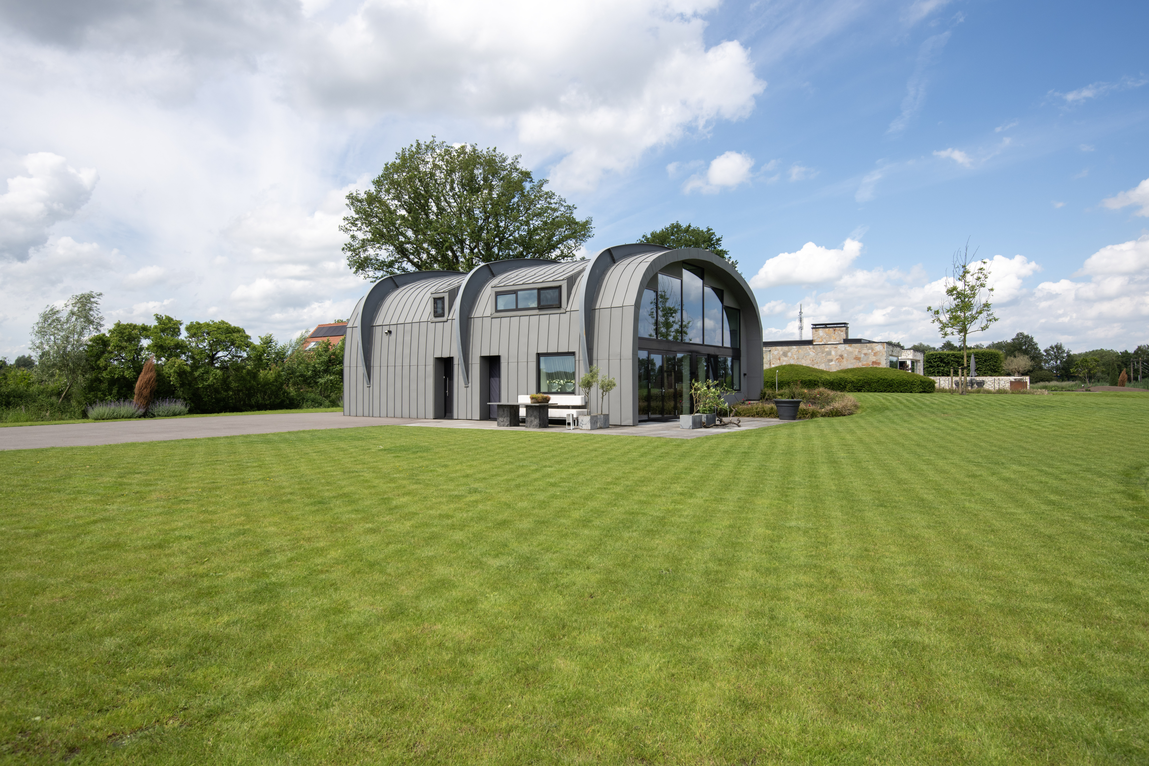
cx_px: 574
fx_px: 702
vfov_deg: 57.2
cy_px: 383
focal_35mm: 22
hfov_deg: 78.6
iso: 200
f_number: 8
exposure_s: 1/640
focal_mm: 22
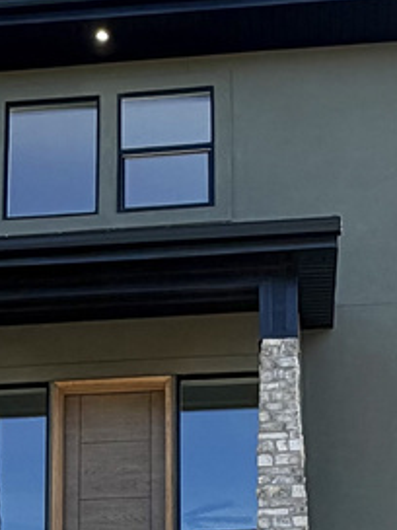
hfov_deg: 18.7
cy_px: 694
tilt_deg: +9.6
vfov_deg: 22.1
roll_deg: +0.4
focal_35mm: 79
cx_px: 210
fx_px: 1208
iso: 40
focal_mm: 2.22
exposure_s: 1/502
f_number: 2.2
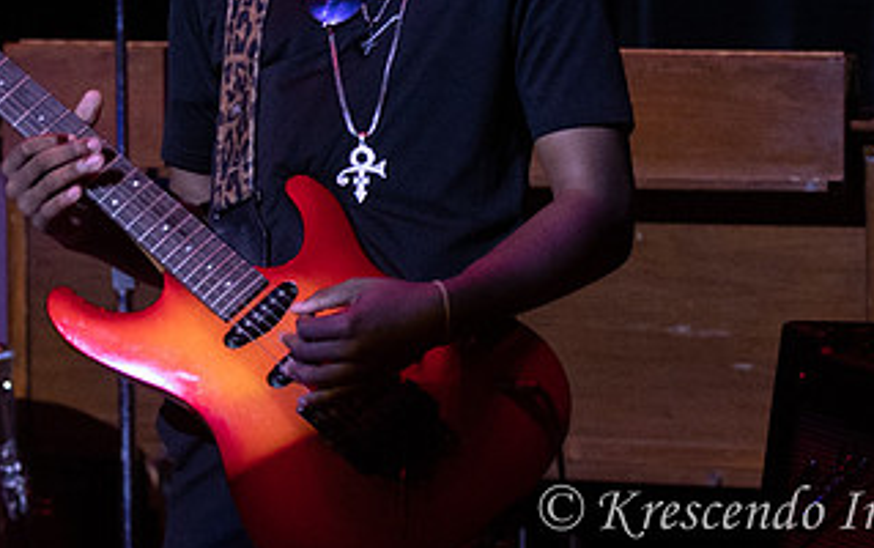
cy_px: 118
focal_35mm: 255
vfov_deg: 5.2
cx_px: 354
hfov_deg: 8.2
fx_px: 6079
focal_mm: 78
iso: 1600
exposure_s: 1/200
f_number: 2.8
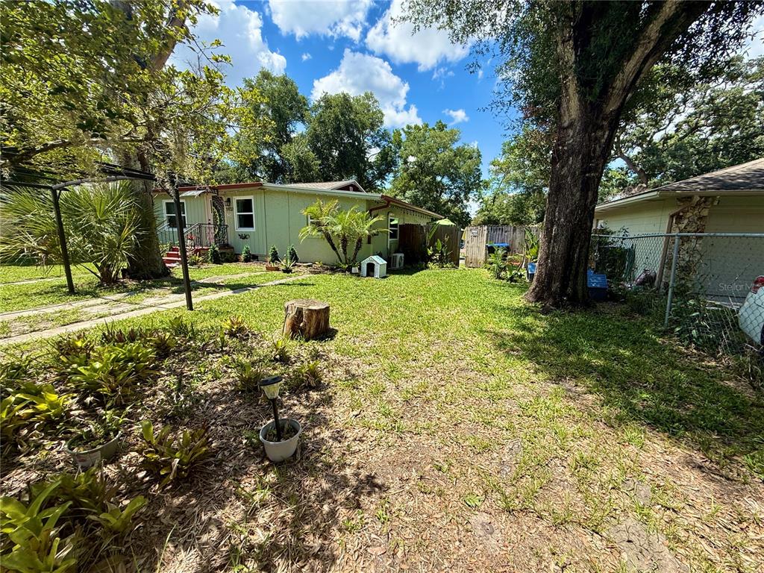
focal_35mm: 14
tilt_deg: -10.0
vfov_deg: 85.7
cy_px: 286
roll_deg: -1.6
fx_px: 309
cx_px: 382
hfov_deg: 102.1
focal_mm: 2.22
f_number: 2.2
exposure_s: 1/1068
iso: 50
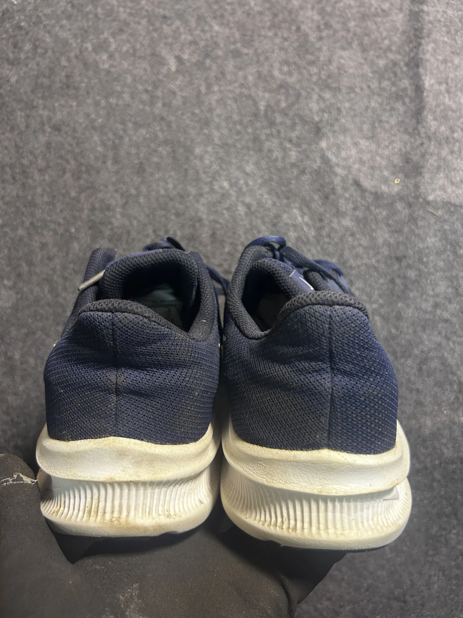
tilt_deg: -54.4
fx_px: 464
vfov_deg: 67.3
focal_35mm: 26
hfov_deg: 53.1
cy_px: 309
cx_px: 232
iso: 250
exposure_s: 1/50
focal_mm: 5.7
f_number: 1.5
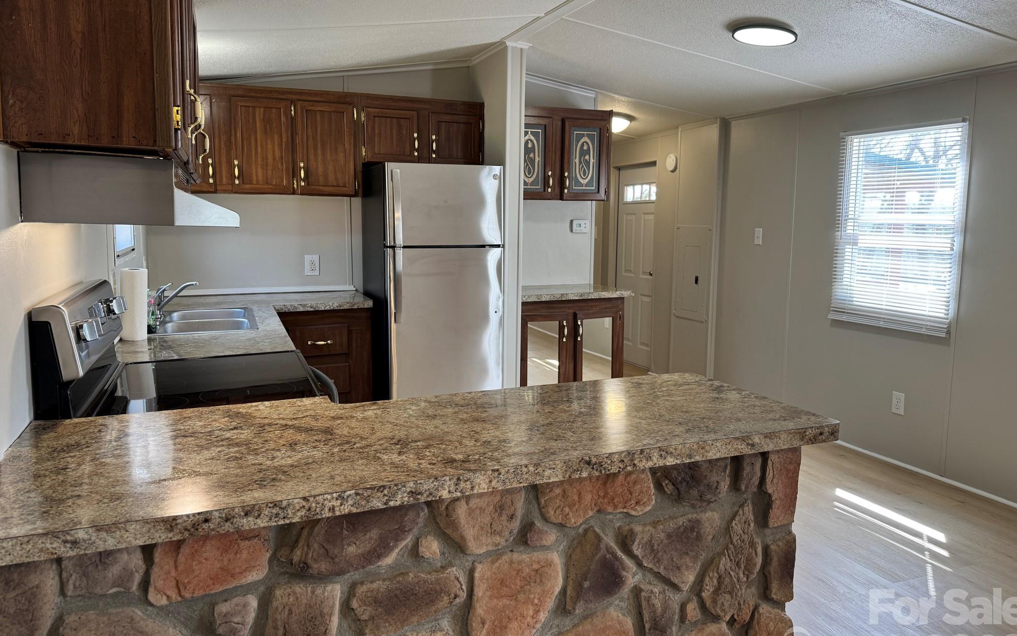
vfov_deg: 47.6
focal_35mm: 26
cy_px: 299
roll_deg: -0.7
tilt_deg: -6.6
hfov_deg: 70.4
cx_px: 512
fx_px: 721
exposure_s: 1/120
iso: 125
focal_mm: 6.76
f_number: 1.78
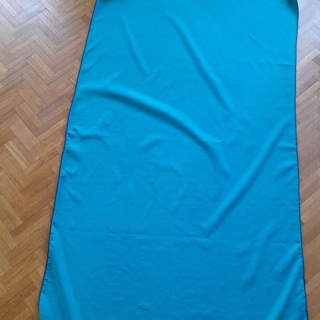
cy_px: 190
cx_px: 163
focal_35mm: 30
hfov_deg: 54.0
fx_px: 314
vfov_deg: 53.7
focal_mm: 4.6
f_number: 2
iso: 125
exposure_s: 1/50
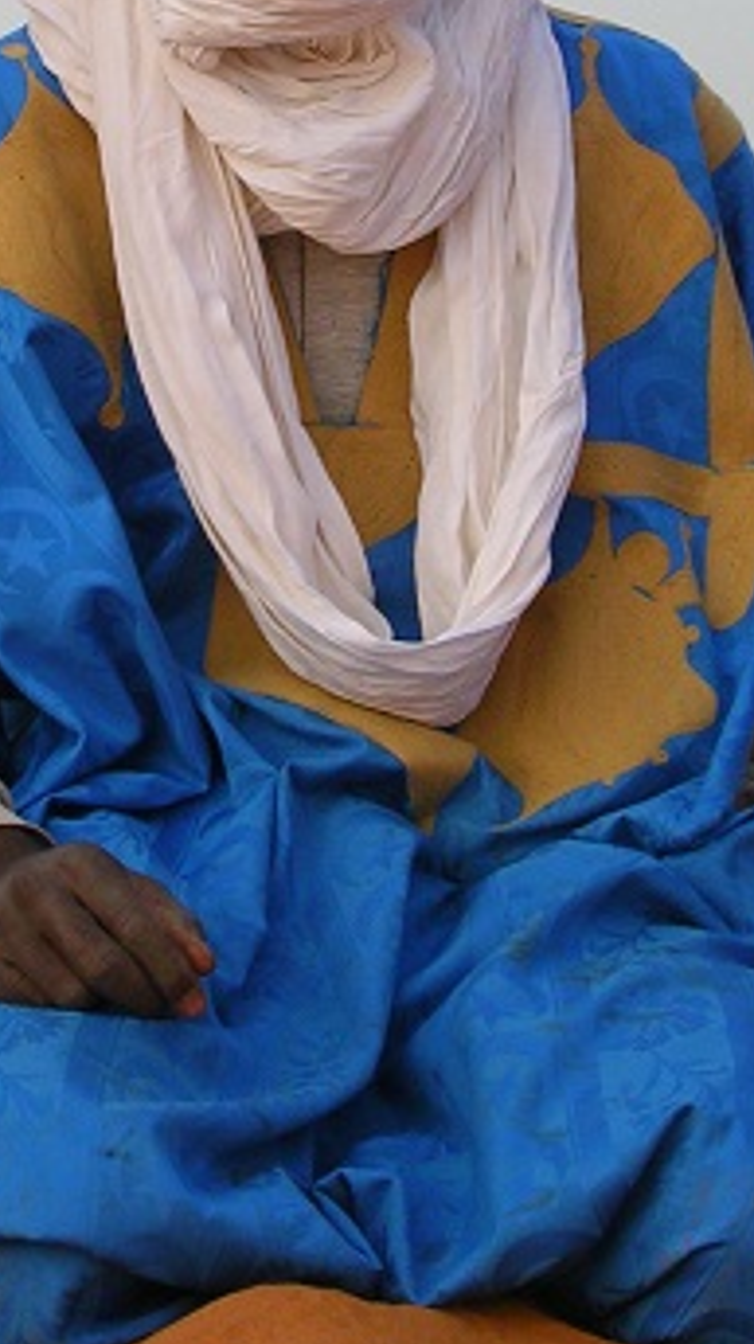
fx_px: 5271
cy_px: 232
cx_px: 279
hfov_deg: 8.2
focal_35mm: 148
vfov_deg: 14.4
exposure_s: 1/41.9
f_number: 3.9
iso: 50
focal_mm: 11.5
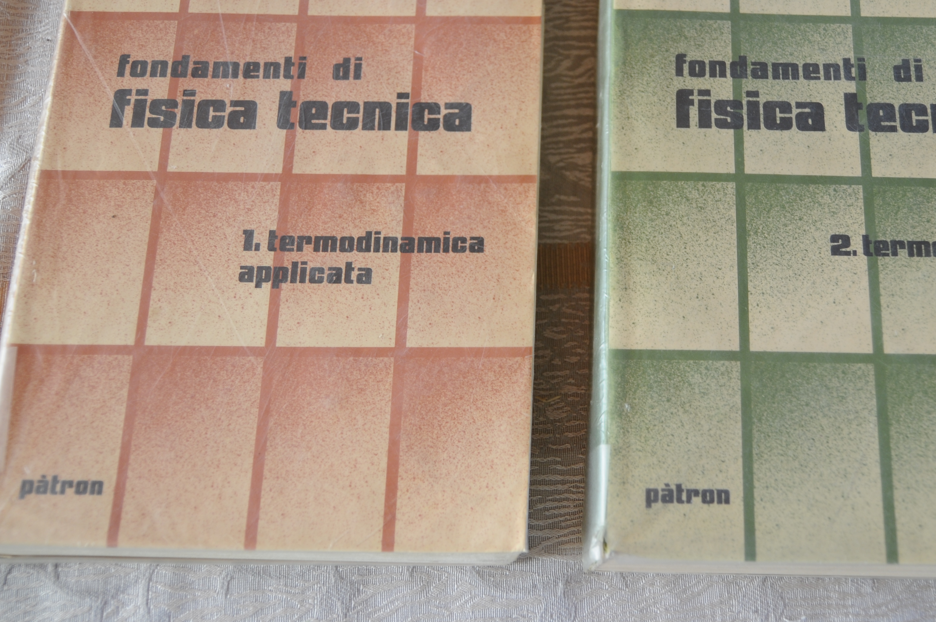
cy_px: 239
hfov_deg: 39.3
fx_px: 1299
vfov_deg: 26.9
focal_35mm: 50
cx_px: 606
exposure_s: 1/40
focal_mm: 24
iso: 200
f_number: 3.2
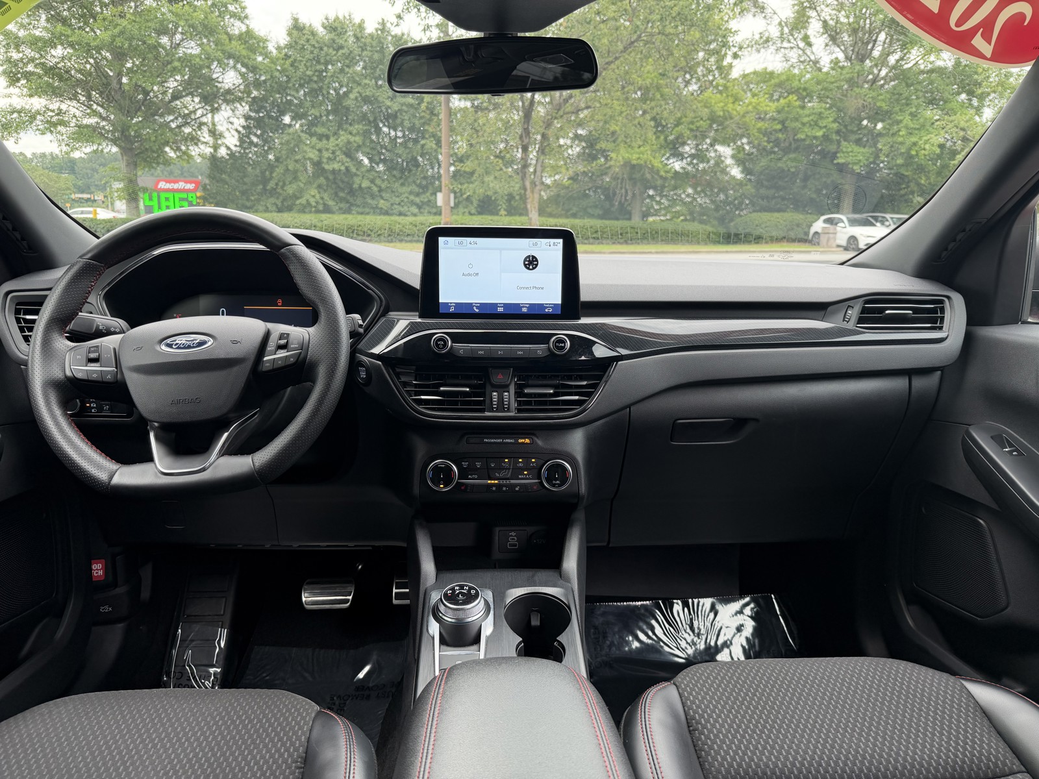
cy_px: 390
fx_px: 720
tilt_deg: -11.7
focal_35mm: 24
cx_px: 520
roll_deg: +0.2
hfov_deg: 71.6
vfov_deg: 56.8
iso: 64
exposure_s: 1/124
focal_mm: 6.76
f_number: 1.78
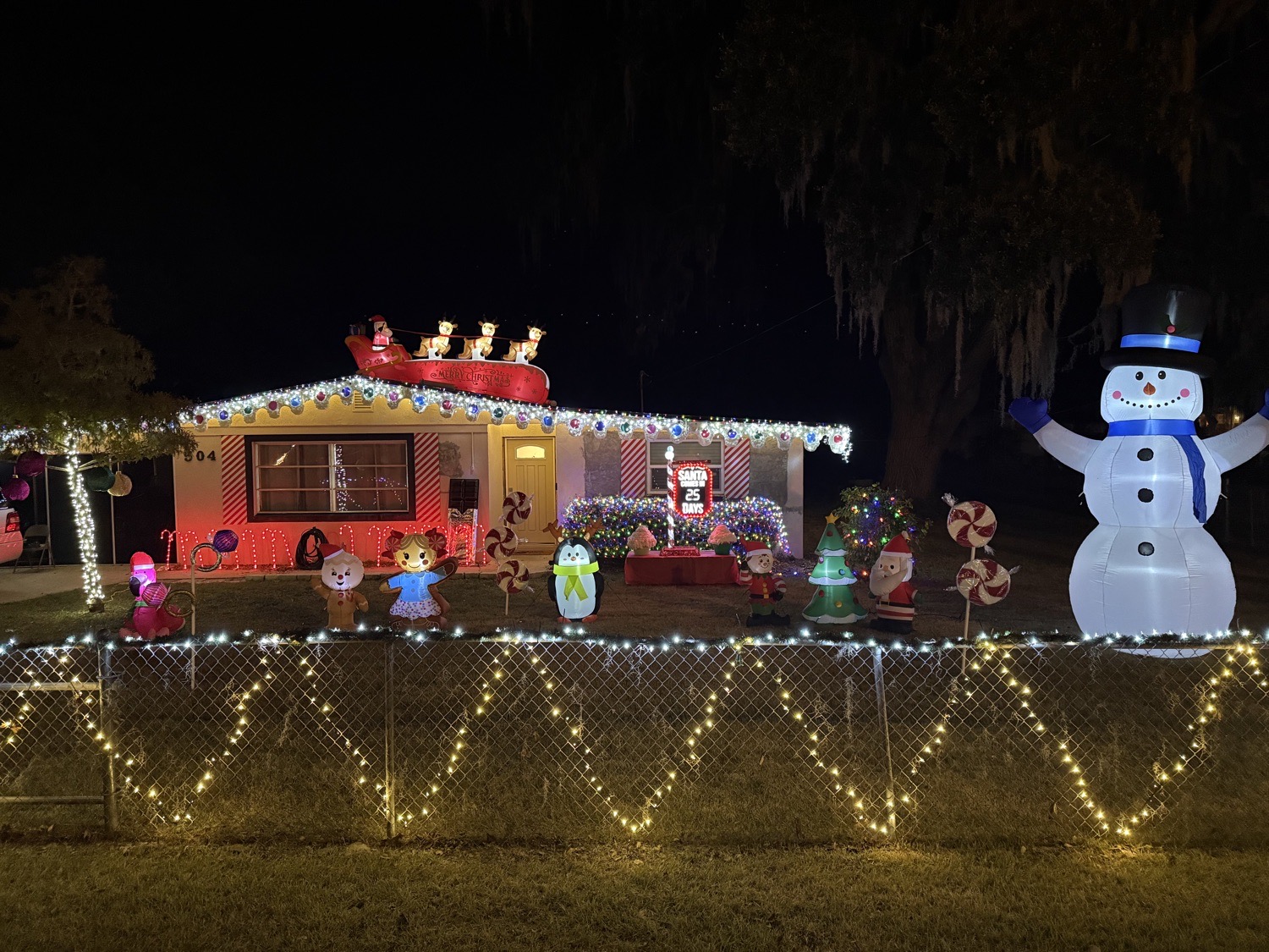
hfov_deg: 71.6
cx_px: 634
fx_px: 880
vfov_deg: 56.8
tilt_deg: -3.2
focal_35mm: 24
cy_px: 476
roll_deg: +1.1
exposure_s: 1/30
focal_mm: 6.76
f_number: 1.78
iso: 800
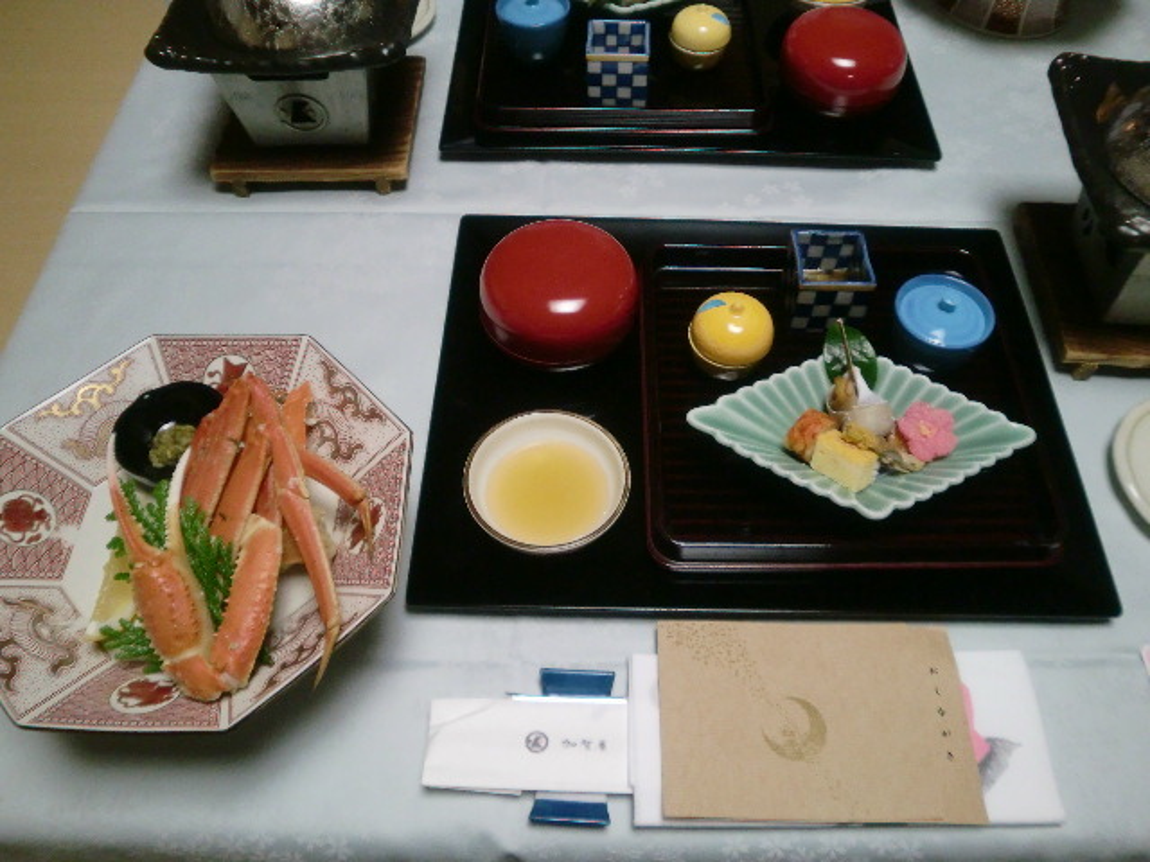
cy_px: 431
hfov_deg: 63.4
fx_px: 930
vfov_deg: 49.7
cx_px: 575
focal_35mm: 28
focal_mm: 4.65
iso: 400
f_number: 2.6
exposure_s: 1/100
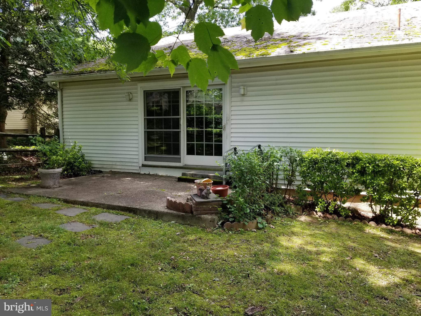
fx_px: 316
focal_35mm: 26
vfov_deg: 53.1
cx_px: 210
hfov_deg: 67.3
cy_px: 158
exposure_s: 1/248
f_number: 1.7
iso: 50
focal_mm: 4.25
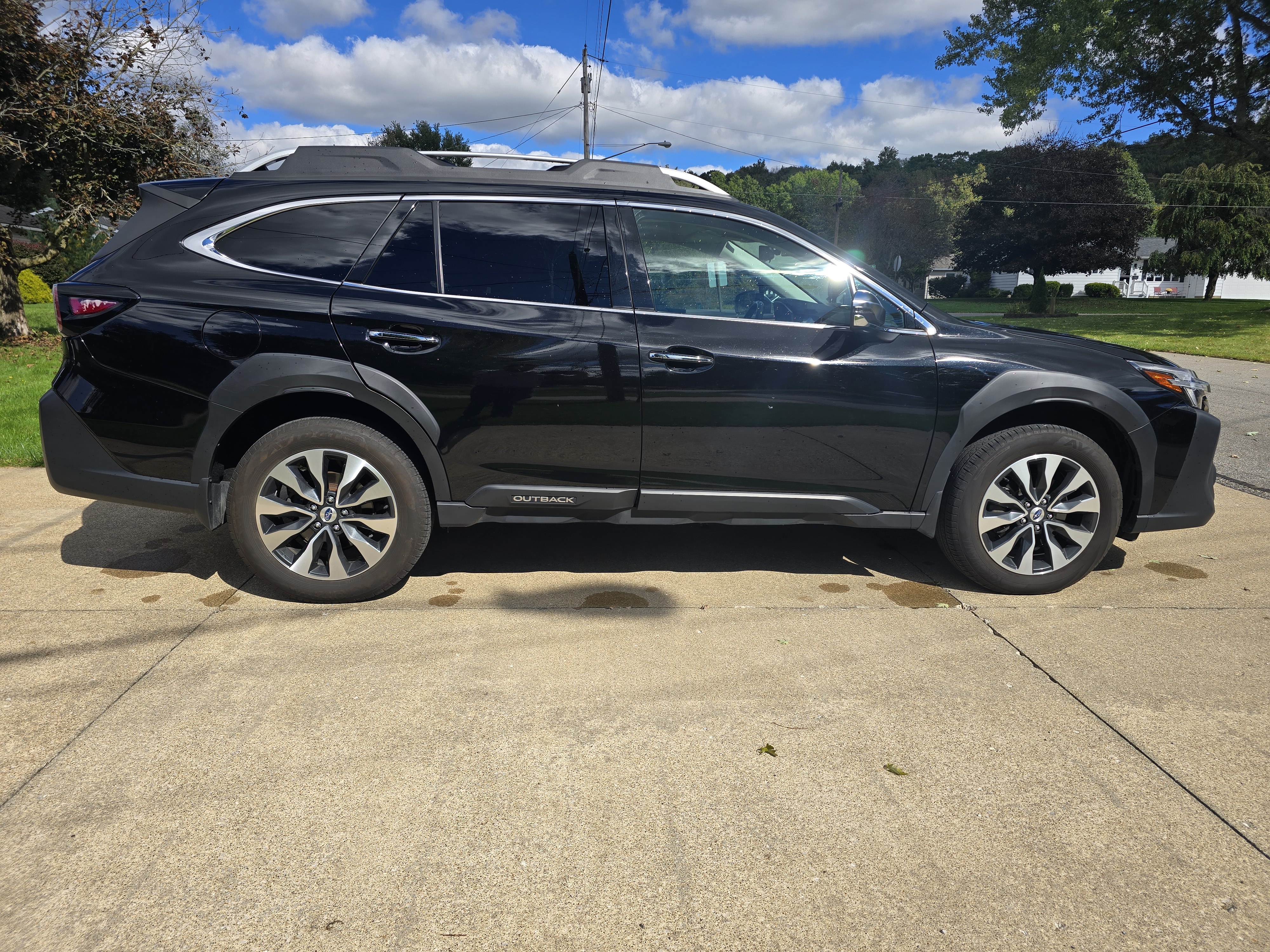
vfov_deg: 58.9
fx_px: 844
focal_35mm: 23
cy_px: 476
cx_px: 635
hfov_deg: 73.9
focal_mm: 6.3
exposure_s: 1/917
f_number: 1.7
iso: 12
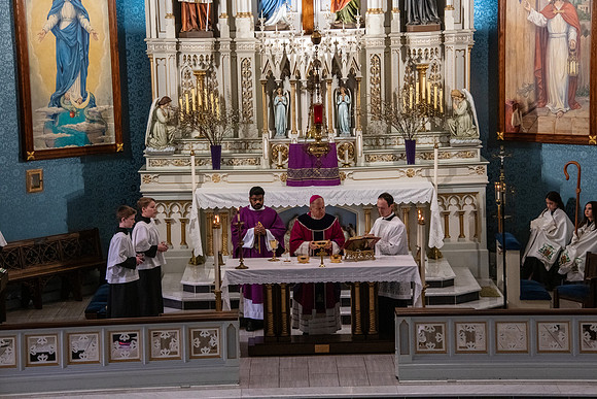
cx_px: 298
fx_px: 1858
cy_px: 200
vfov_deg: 12.2
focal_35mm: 112
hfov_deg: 18.3
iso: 4000
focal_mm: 112
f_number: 11
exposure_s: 1/80
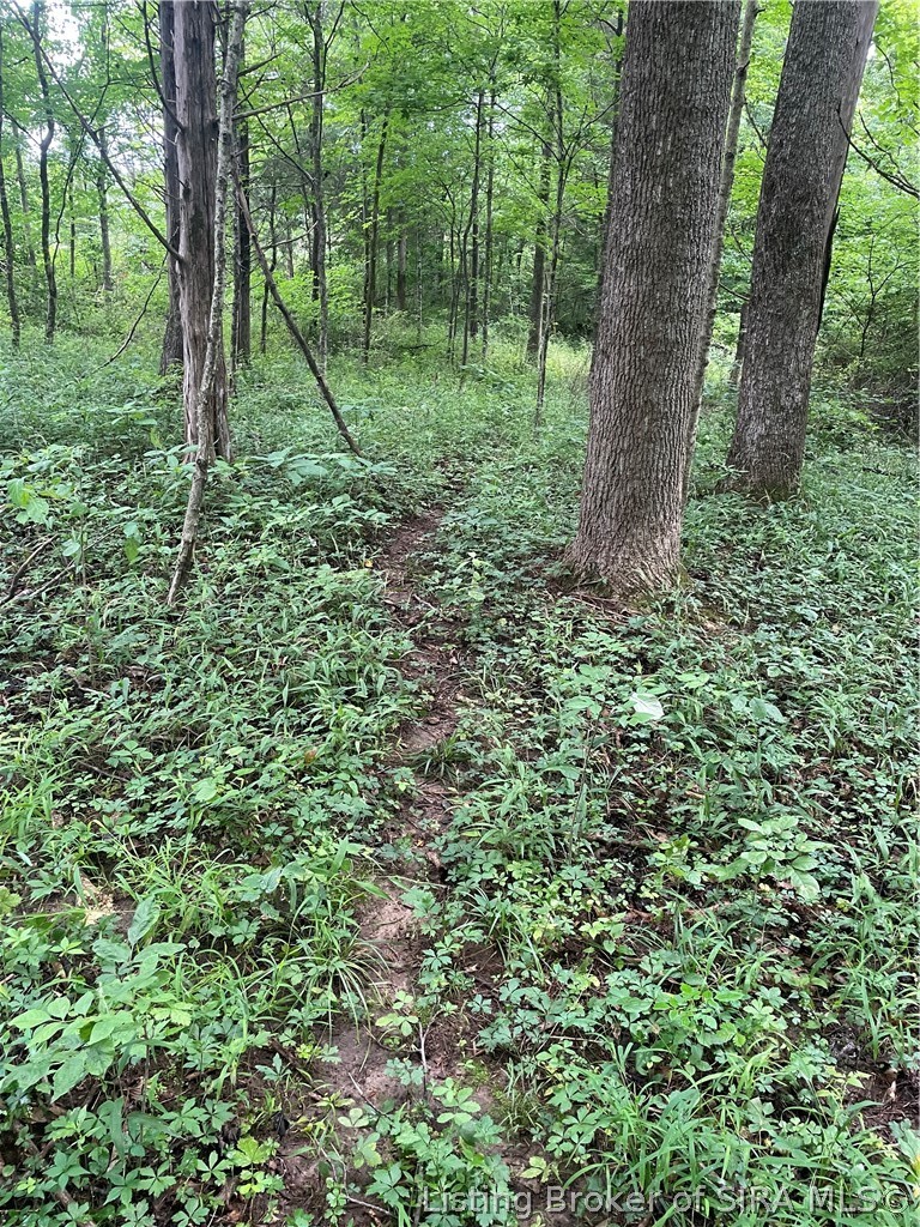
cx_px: 460
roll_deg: -2.4
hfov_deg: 53.1
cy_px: 614
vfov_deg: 67.3
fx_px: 921
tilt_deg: -18.5
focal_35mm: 26
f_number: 1.6
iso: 125
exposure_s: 1/62
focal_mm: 4.2
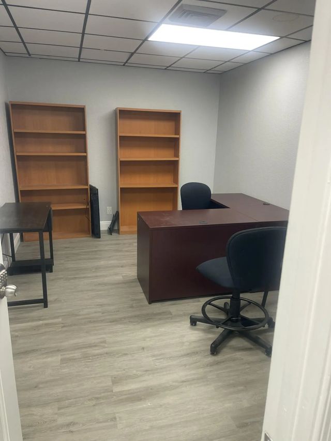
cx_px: 166
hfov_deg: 54.9
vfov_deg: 69.4
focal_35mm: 25
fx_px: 319
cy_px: 220
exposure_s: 1/60
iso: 64
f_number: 1.6
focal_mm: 5.1
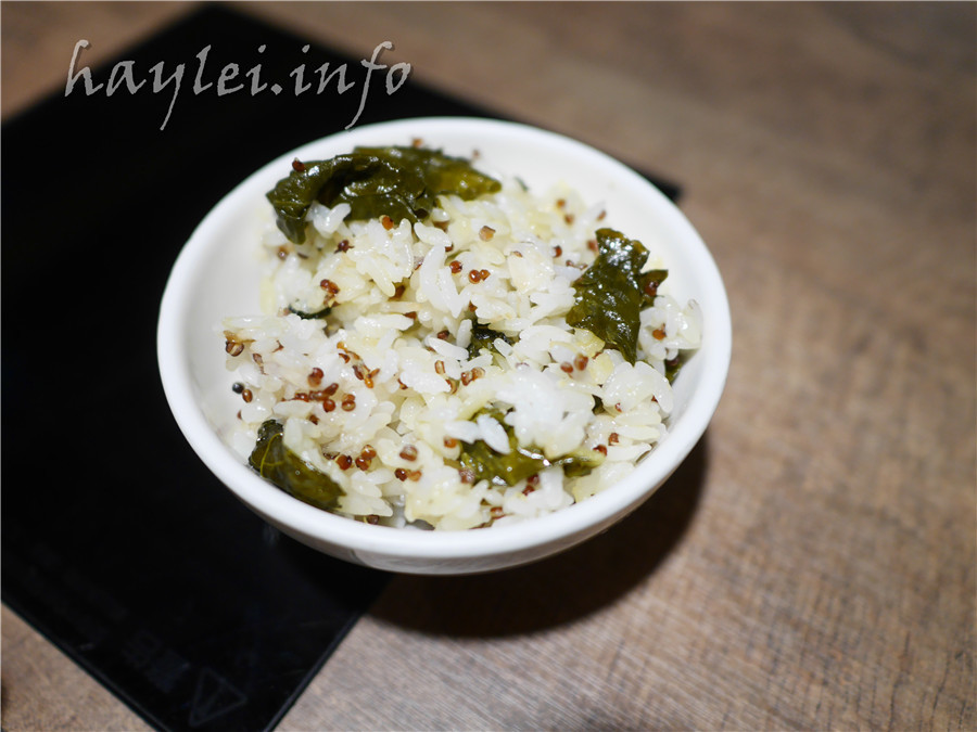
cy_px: 366
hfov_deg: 60.0
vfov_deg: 46.8
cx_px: 488
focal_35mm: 30
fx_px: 847
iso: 500
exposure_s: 1/60
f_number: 1.7
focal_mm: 15
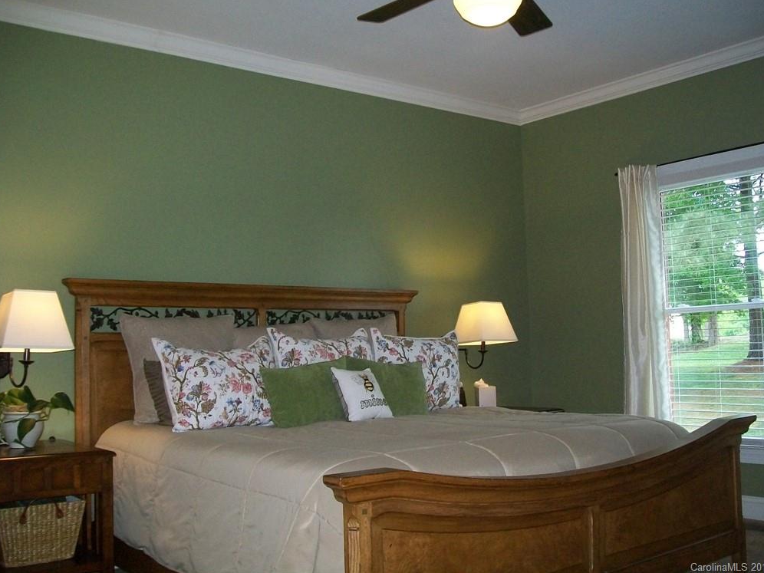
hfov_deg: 50.1
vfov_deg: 38.7
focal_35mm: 37
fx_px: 817
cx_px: 386
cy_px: 280
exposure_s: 1/60
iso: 160
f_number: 2.7
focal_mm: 6
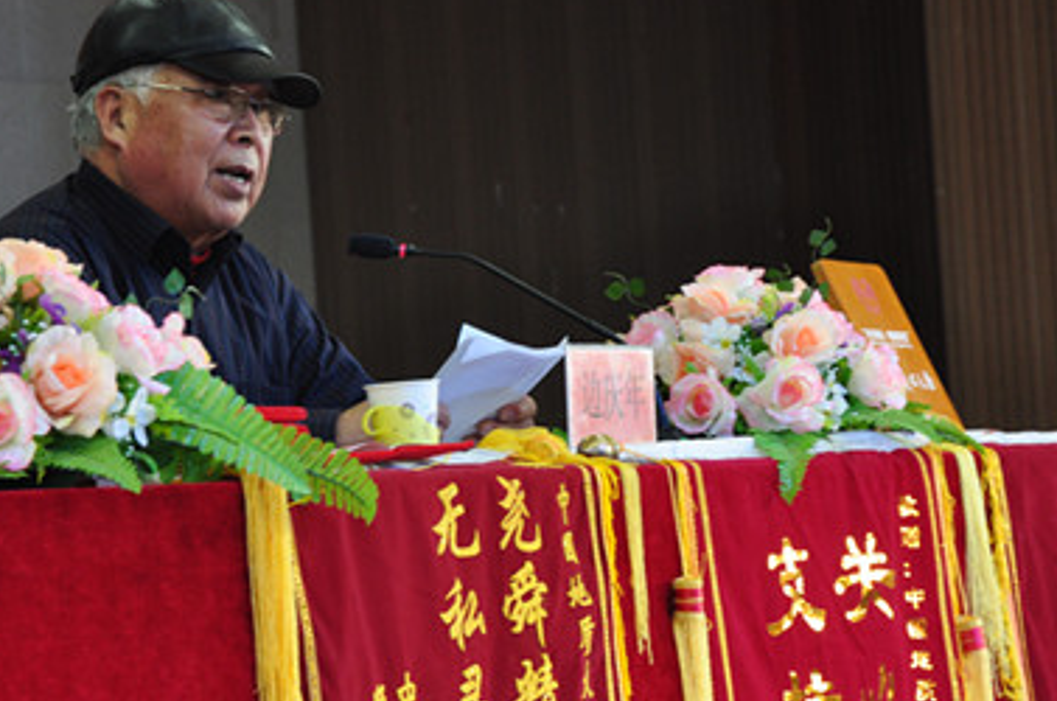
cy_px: 290
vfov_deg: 7.6
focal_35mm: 179
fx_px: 5247
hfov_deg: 11.5
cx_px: 479
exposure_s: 1/30
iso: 640
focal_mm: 90
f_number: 8
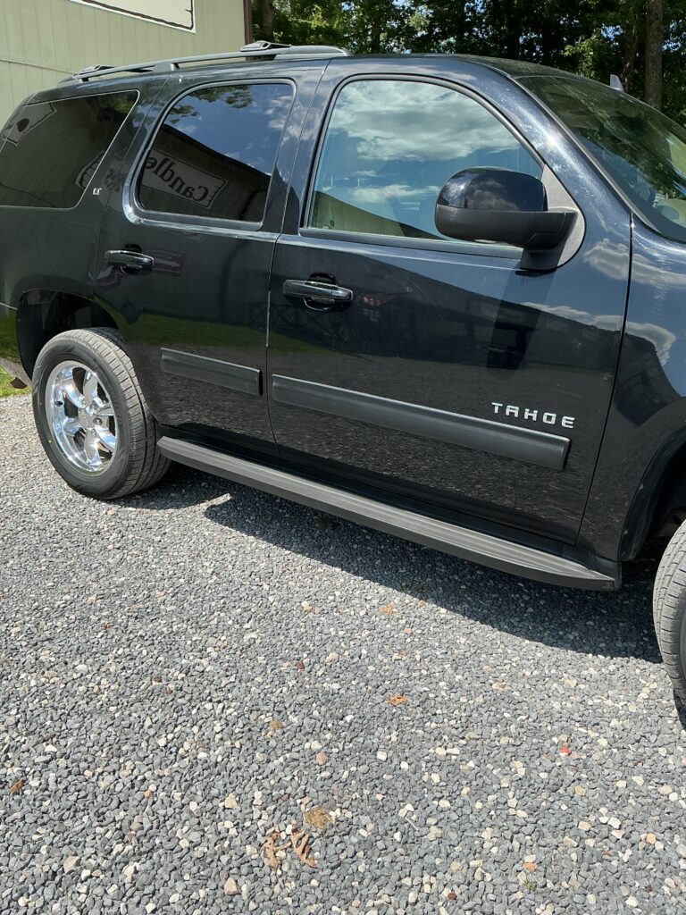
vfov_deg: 61.7
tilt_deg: -14.8
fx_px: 766
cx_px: 343
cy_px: 458
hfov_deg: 48.2
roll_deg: +0.1
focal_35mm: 29
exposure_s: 1/1377
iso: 25
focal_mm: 3
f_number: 1.8
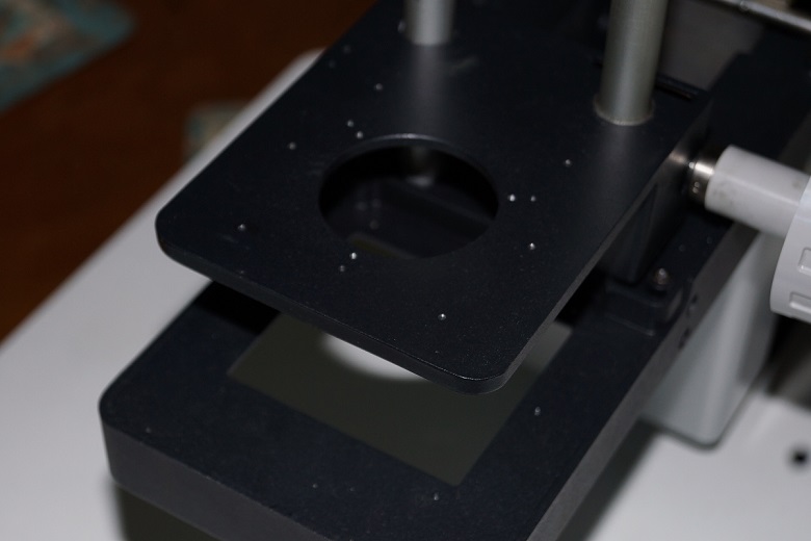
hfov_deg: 24.6
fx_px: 1858
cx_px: 406
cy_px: 270
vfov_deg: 16.6
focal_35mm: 82
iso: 320
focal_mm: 55
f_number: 5.6
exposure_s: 1/60
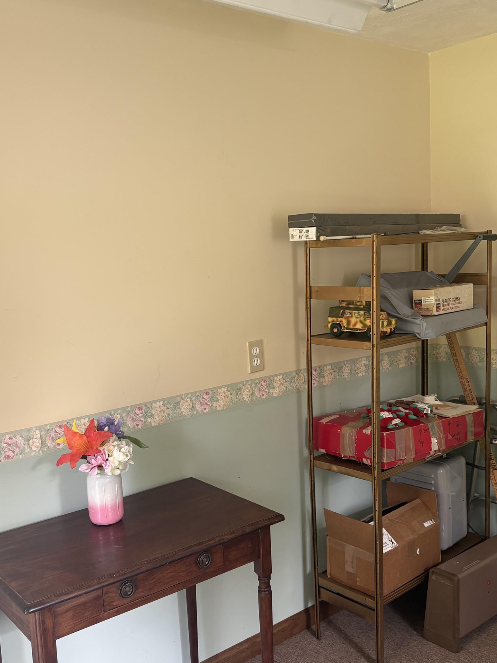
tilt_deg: -7.3
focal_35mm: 36
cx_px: 225
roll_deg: +2.1
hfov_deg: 39.6
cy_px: 354
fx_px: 689
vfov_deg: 51.3
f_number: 1.6
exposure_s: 1/110
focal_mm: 5.96
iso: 125
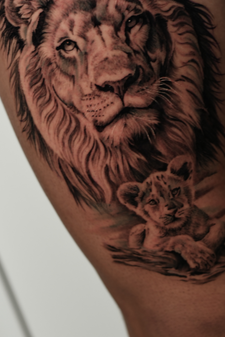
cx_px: 126
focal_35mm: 113
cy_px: 146
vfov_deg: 18.1
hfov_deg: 12.1
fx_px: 1059
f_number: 3.2
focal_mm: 50
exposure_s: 1/25
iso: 400
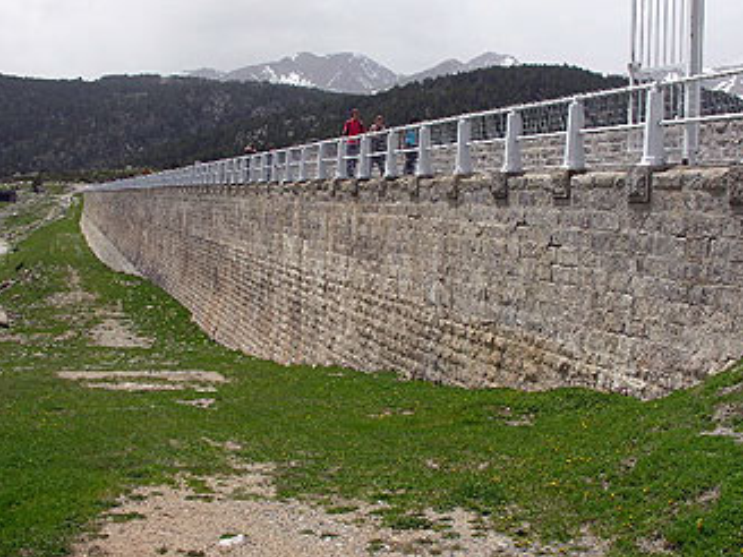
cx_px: 381
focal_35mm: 48
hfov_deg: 39.7
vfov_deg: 30.3
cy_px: 272
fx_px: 1030
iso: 50
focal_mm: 8.9
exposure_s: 1/250
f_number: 6.3
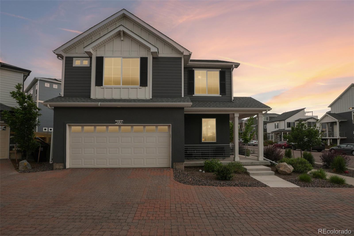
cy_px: 118
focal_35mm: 16
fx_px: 162
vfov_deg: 72.0
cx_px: 177
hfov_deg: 95.0
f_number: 8
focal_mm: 11
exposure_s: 1/60
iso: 100
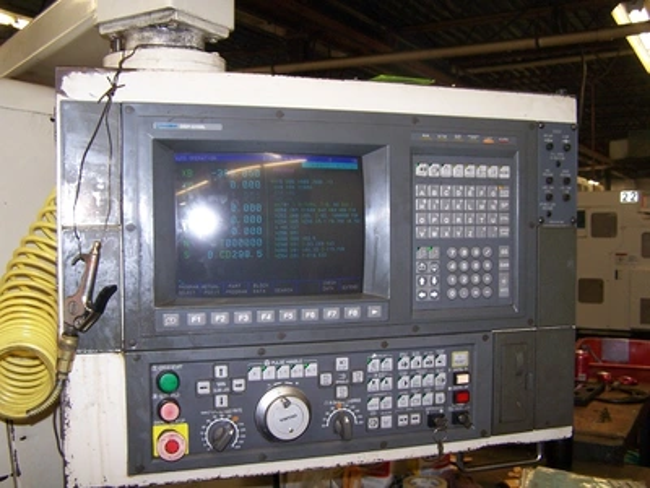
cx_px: 325
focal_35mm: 38
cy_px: 244
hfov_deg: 49.0
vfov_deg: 37.7
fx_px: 714
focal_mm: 6.3
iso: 140
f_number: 2.8
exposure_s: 1/60
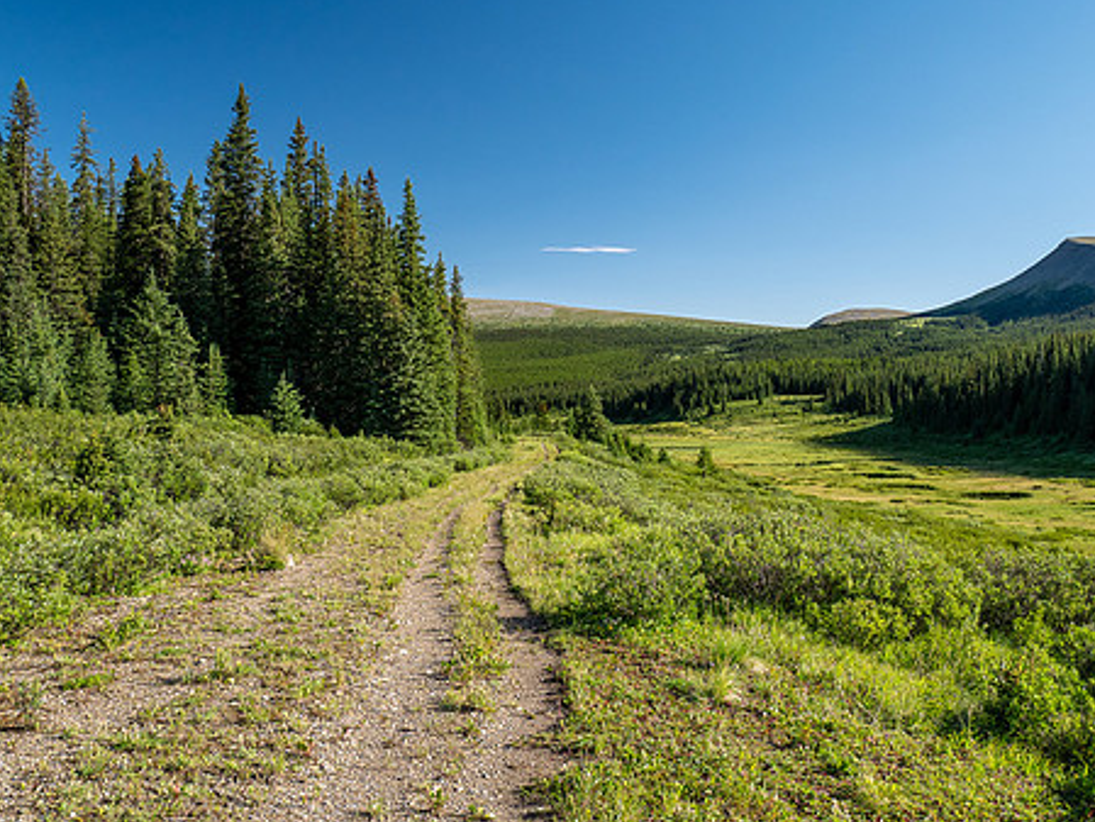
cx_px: 602
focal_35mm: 31
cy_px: 457
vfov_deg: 45.4
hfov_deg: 58.2
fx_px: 981
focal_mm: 12
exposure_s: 1/80
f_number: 8
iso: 200
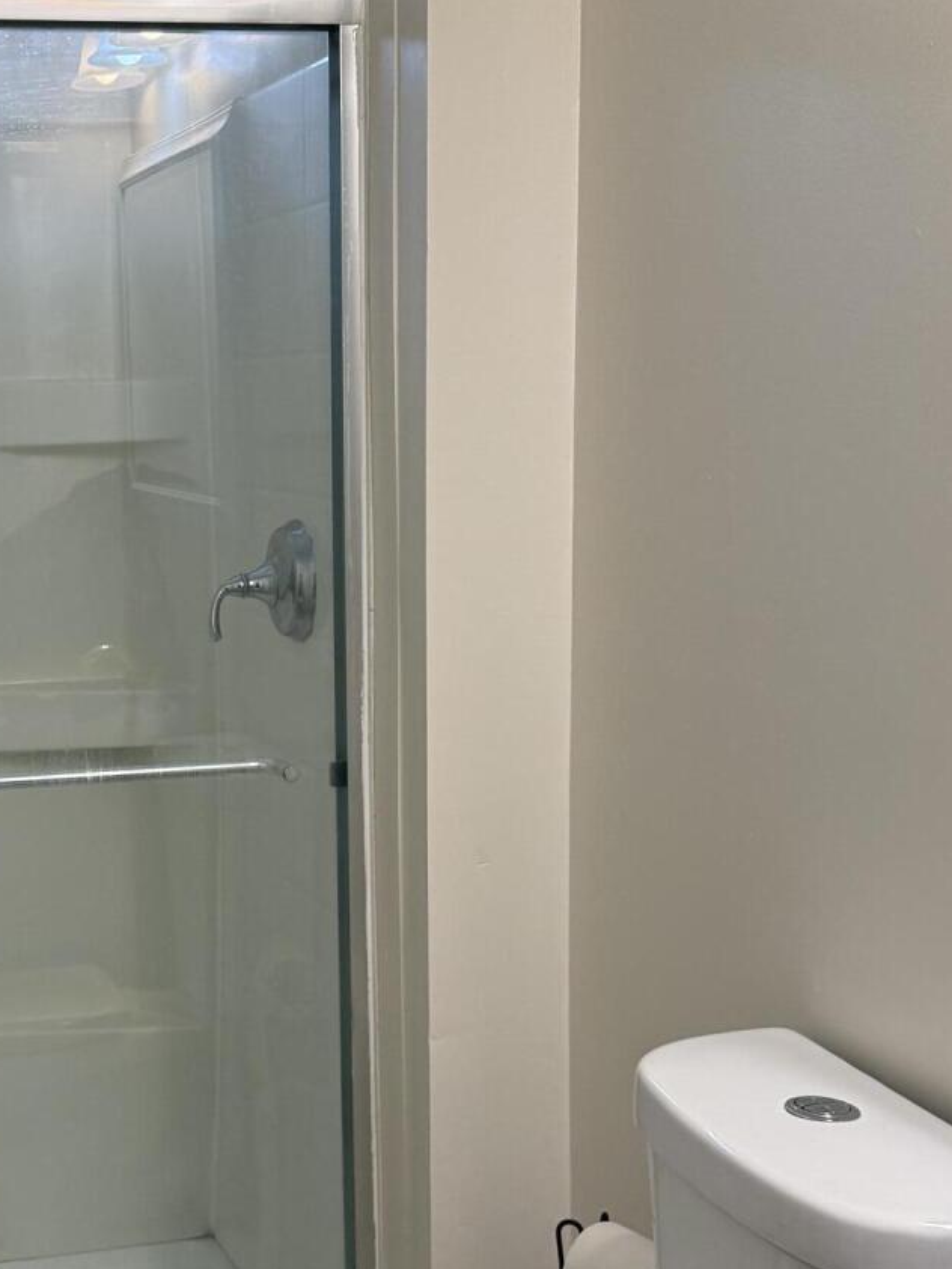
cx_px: 145
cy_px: 732
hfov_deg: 25.1
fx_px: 2089
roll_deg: +0.3
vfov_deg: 33.7
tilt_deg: -8.0
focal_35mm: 57
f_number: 1.78
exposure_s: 1/120
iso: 125
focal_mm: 6.76
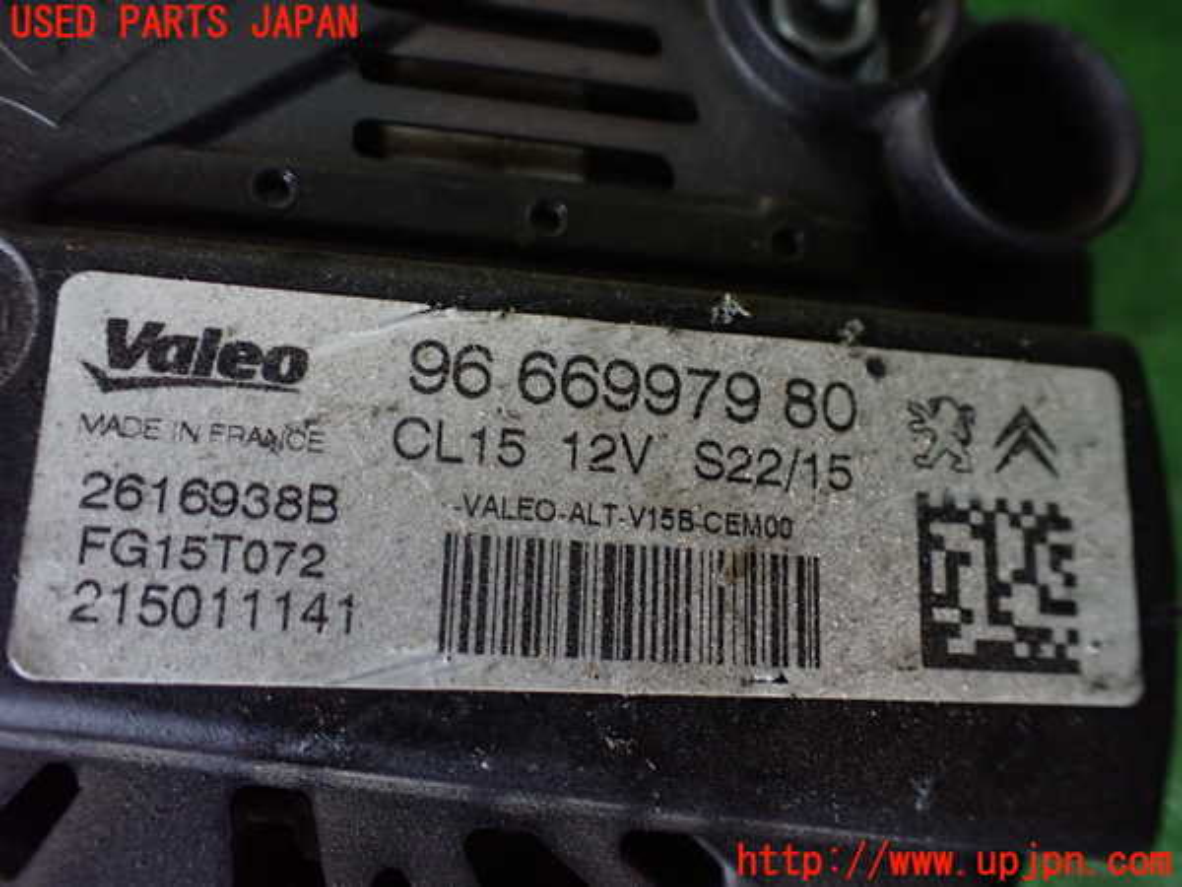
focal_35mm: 30
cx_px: 591
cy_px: 444
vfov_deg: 46.8
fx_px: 1024
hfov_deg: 60.0
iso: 800
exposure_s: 1/100
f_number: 2.3
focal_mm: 5.4
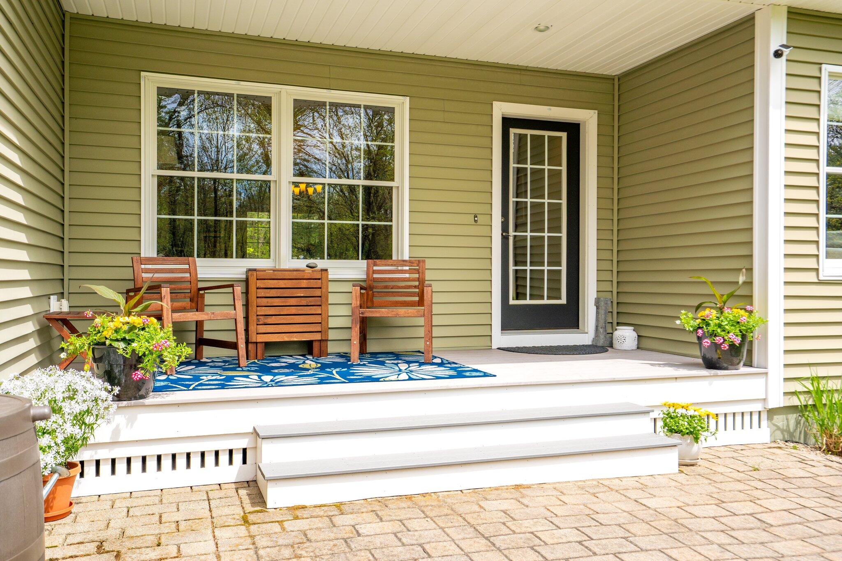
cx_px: 421
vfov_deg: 43.6
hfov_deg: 61.9
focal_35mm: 30
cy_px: 280
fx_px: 702
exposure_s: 1/320
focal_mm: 30
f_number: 8
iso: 64
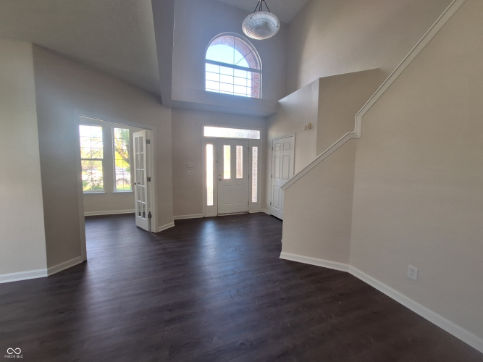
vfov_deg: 89.9
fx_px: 181
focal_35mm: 13
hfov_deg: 106.2
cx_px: 242
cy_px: 181
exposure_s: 1/60
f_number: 2.2
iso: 64
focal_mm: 1.74
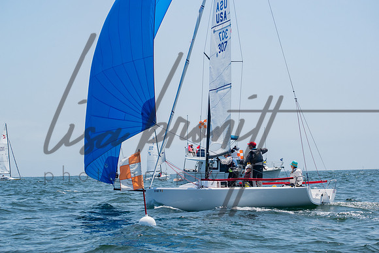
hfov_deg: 19.5
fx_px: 1106
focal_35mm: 105
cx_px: 190
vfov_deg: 13.0
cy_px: 126
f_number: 8
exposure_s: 1/1250
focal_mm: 70
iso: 400
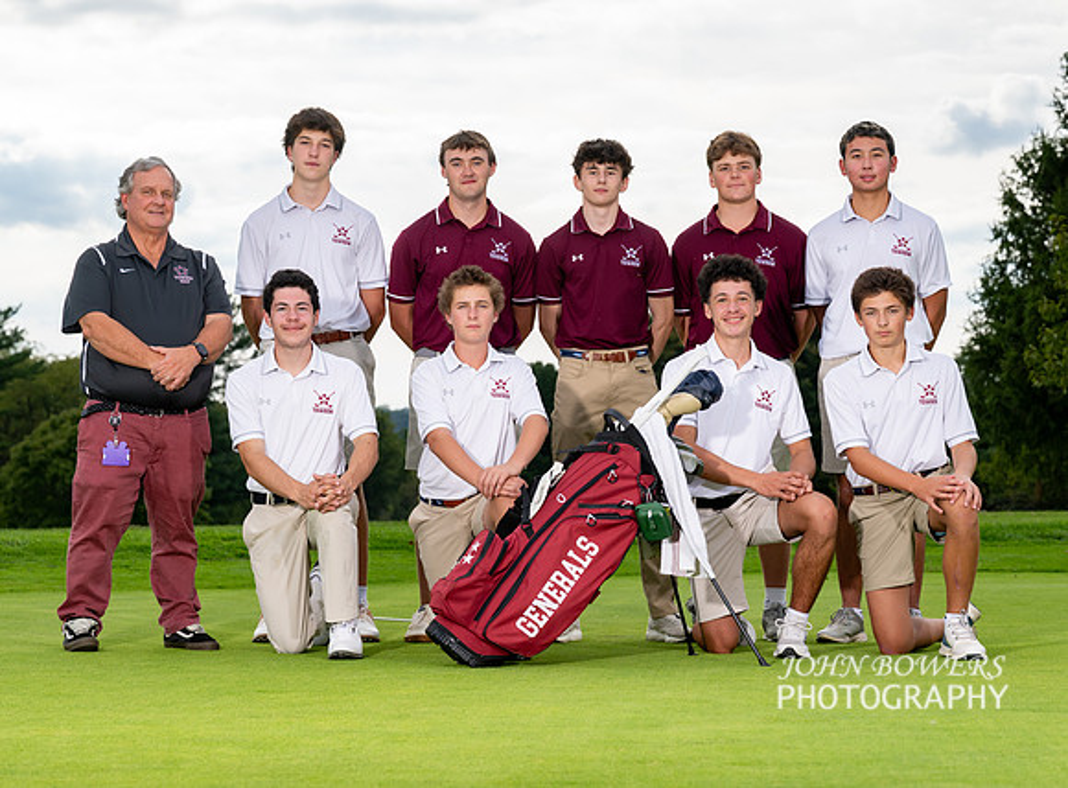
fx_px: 3234
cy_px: 365
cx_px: 587
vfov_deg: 13.9
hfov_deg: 18.7
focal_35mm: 105
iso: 160
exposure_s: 1/500
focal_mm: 74
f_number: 5.6
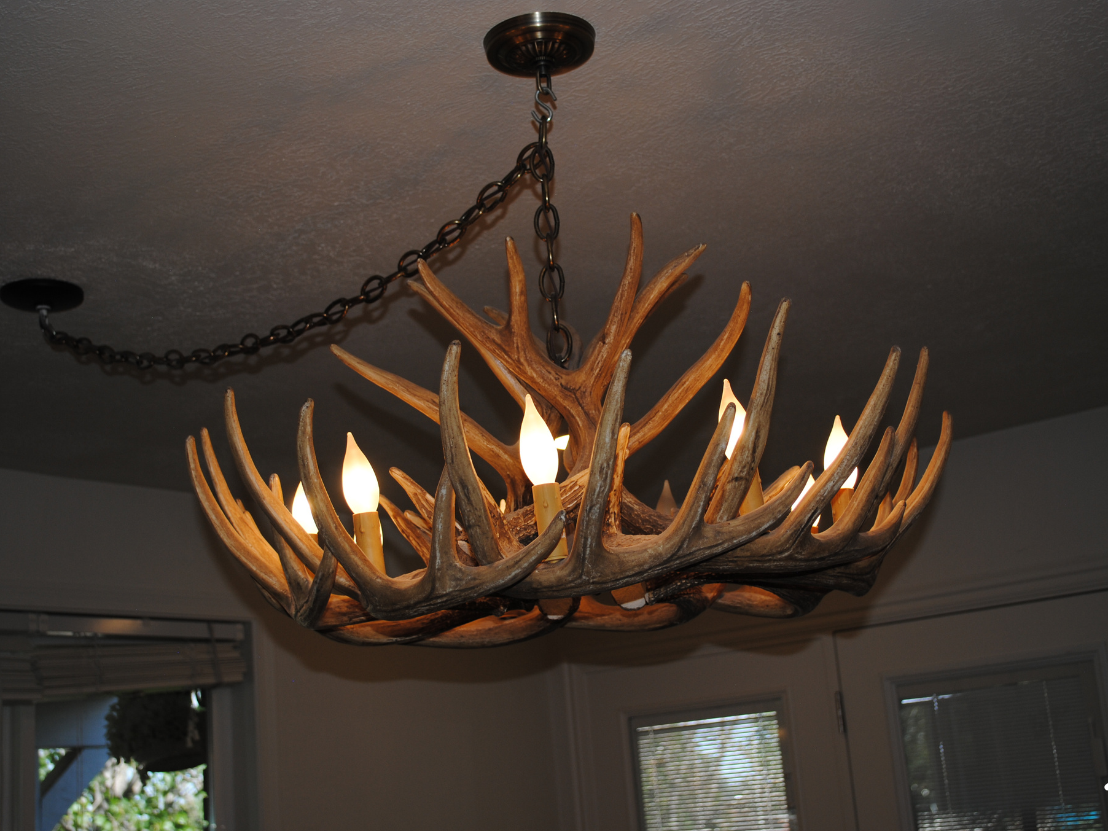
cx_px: 557
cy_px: 416
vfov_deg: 30.5
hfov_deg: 40.0
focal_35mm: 48
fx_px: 1522
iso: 110
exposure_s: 1/125
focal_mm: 29
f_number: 4.5
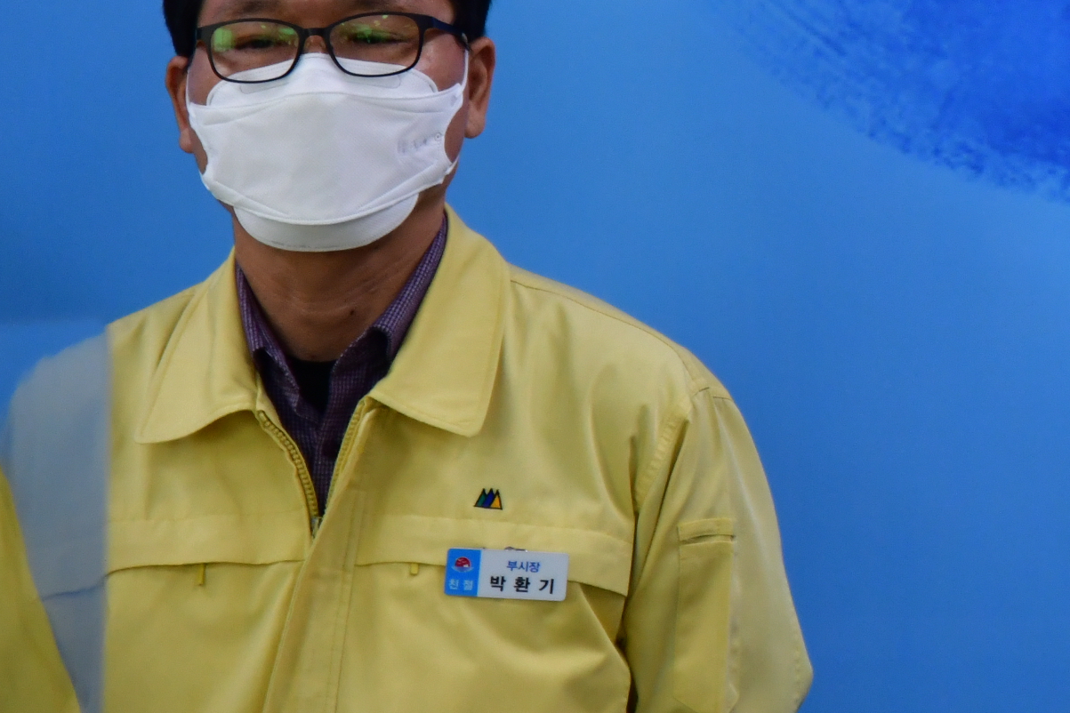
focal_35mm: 343
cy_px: -127
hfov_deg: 5.9
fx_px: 10194
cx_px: 1566
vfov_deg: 4.0
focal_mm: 100
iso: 1400
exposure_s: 1/250
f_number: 4
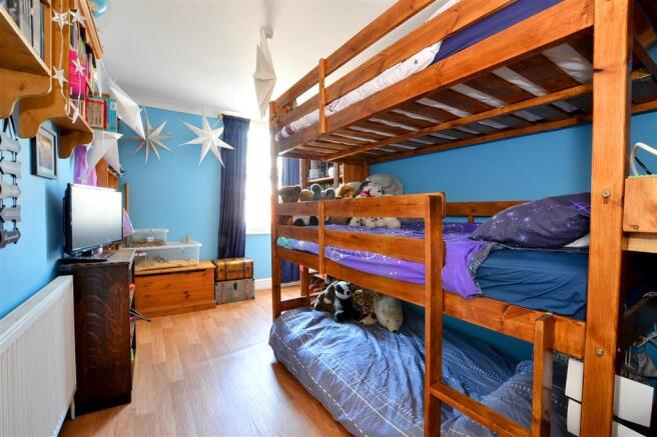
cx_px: 328
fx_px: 274
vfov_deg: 77.3
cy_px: 218
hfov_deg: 100.4
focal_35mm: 15
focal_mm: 10
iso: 400
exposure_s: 1
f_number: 11
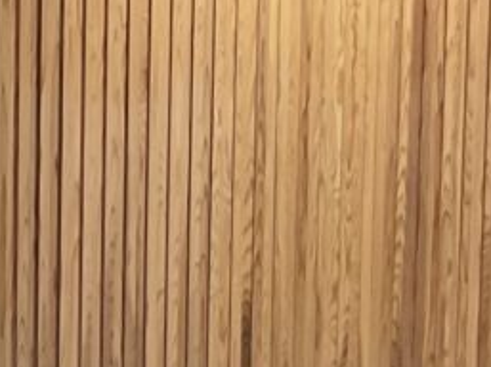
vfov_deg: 6.5
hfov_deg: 9.0
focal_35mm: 217
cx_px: -159
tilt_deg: -9.0
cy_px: 847
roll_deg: +0.5
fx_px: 3074
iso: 125
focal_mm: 3
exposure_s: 1/60
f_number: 1.8
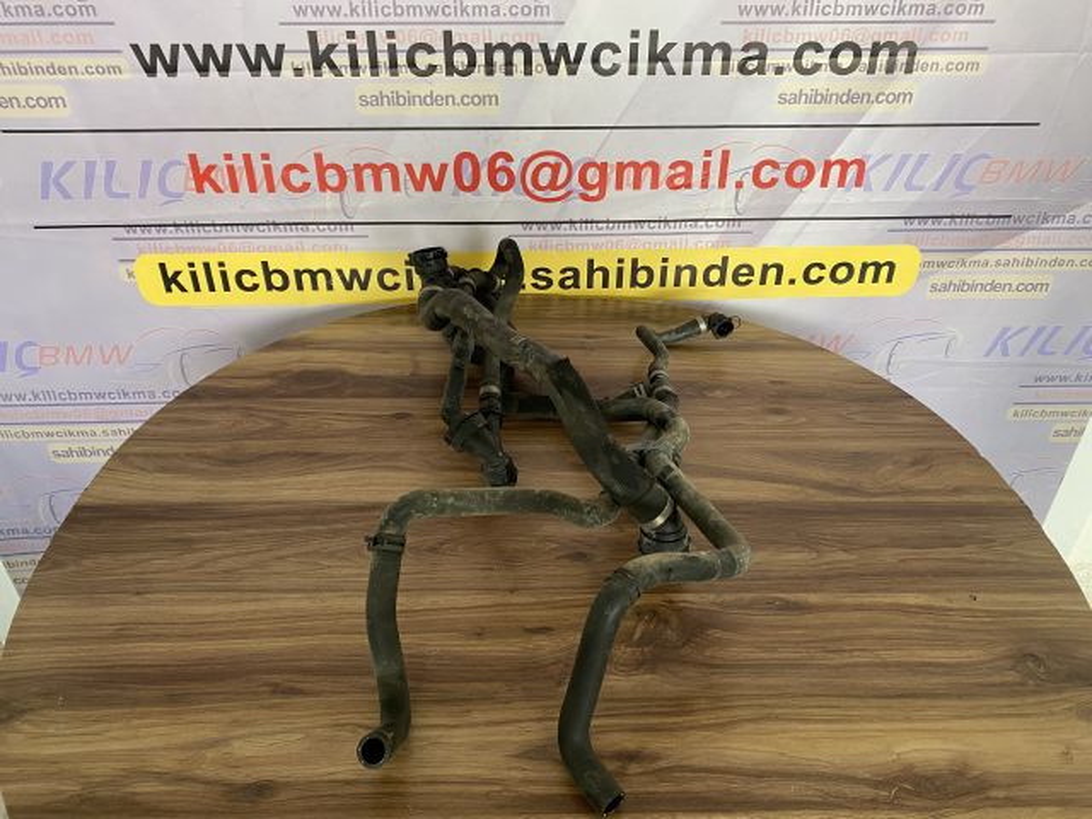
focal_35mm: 26
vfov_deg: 53.1
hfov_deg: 67.3
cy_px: 410
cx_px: 546
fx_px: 820
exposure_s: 1/77
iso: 125
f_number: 1.8
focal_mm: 4.25
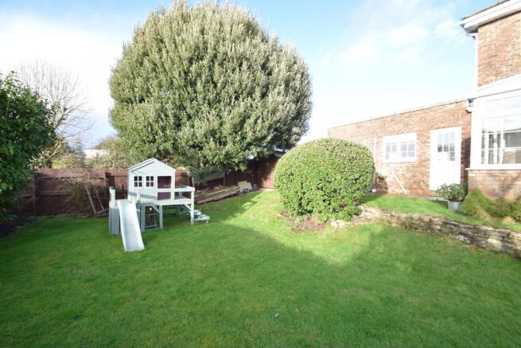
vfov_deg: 77.4
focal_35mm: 15
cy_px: 174
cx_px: 260
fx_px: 217
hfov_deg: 100.4
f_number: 7.1
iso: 400
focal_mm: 10
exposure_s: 1/200
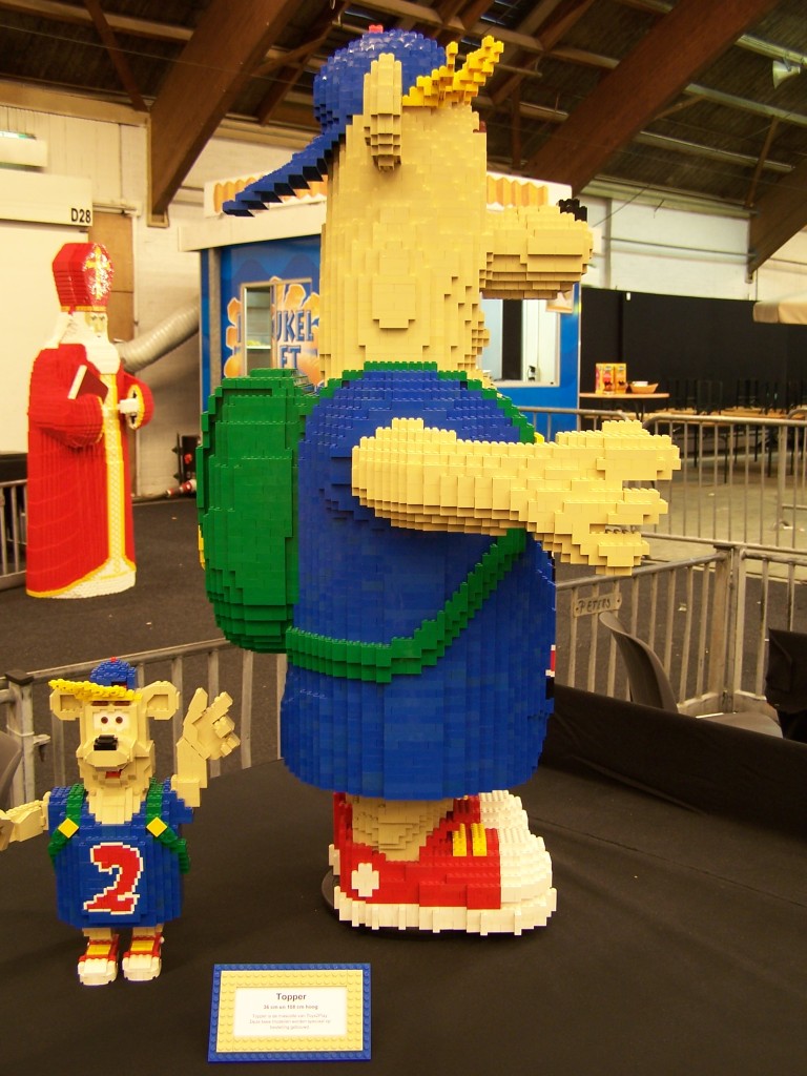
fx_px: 1181
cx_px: 404
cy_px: 538
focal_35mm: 38
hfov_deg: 37.7
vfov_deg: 49.0
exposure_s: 1/2
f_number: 2.8
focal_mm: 6.3
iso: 80
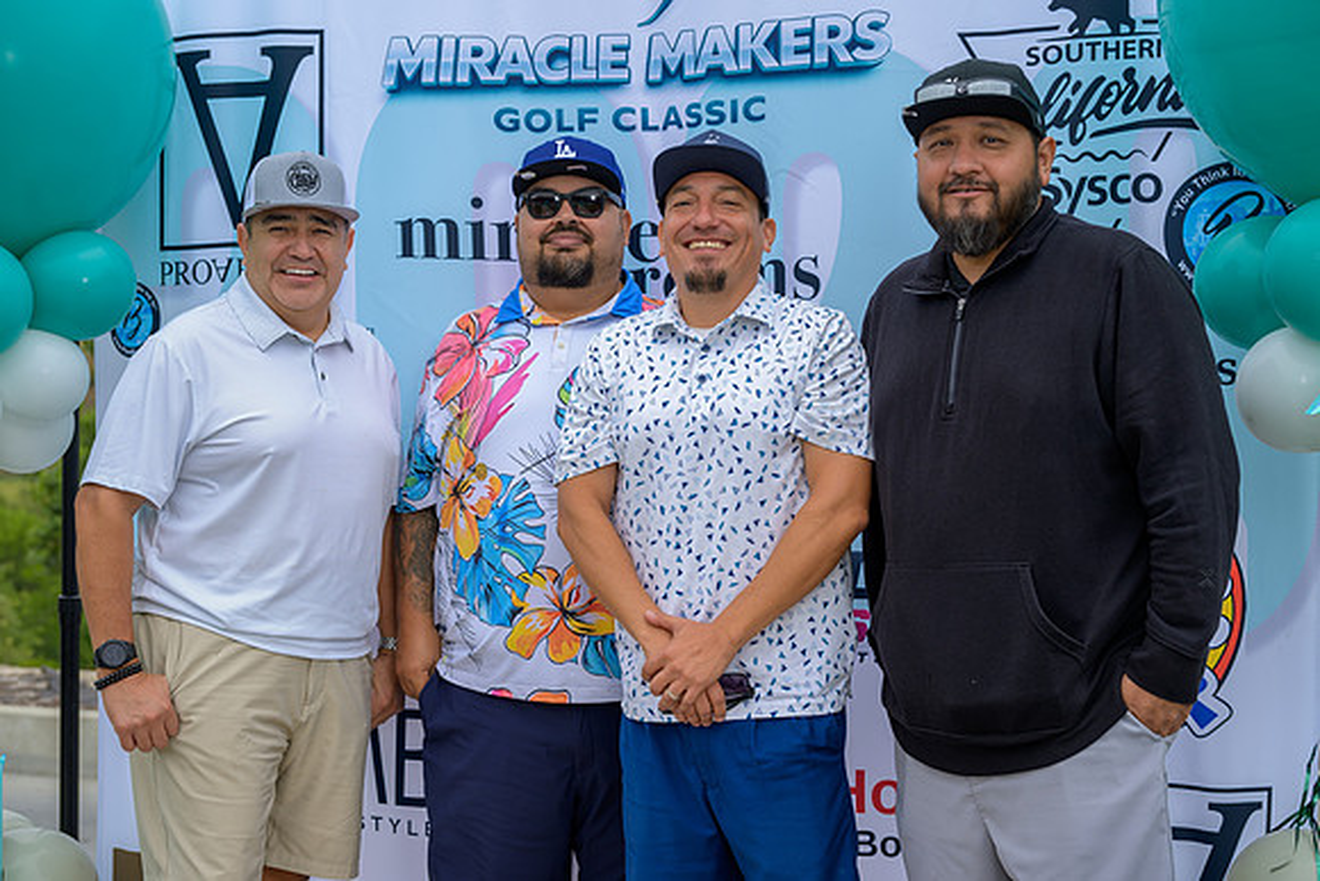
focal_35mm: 52
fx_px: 1907
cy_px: 440
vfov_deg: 26.0
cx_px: 660
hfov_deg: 38.2
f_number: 4
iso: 125
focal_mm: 52
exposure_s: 1/200
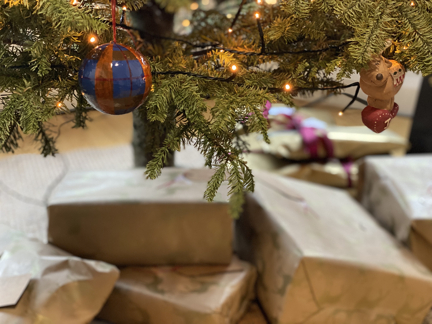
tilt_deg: -22.0
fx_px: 649
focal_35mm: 52
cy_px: 162
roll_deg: -0.4
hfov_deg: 36.8
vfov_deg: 28.0
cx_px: 216
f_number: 2
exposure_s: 1/27
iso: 320
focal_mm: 6
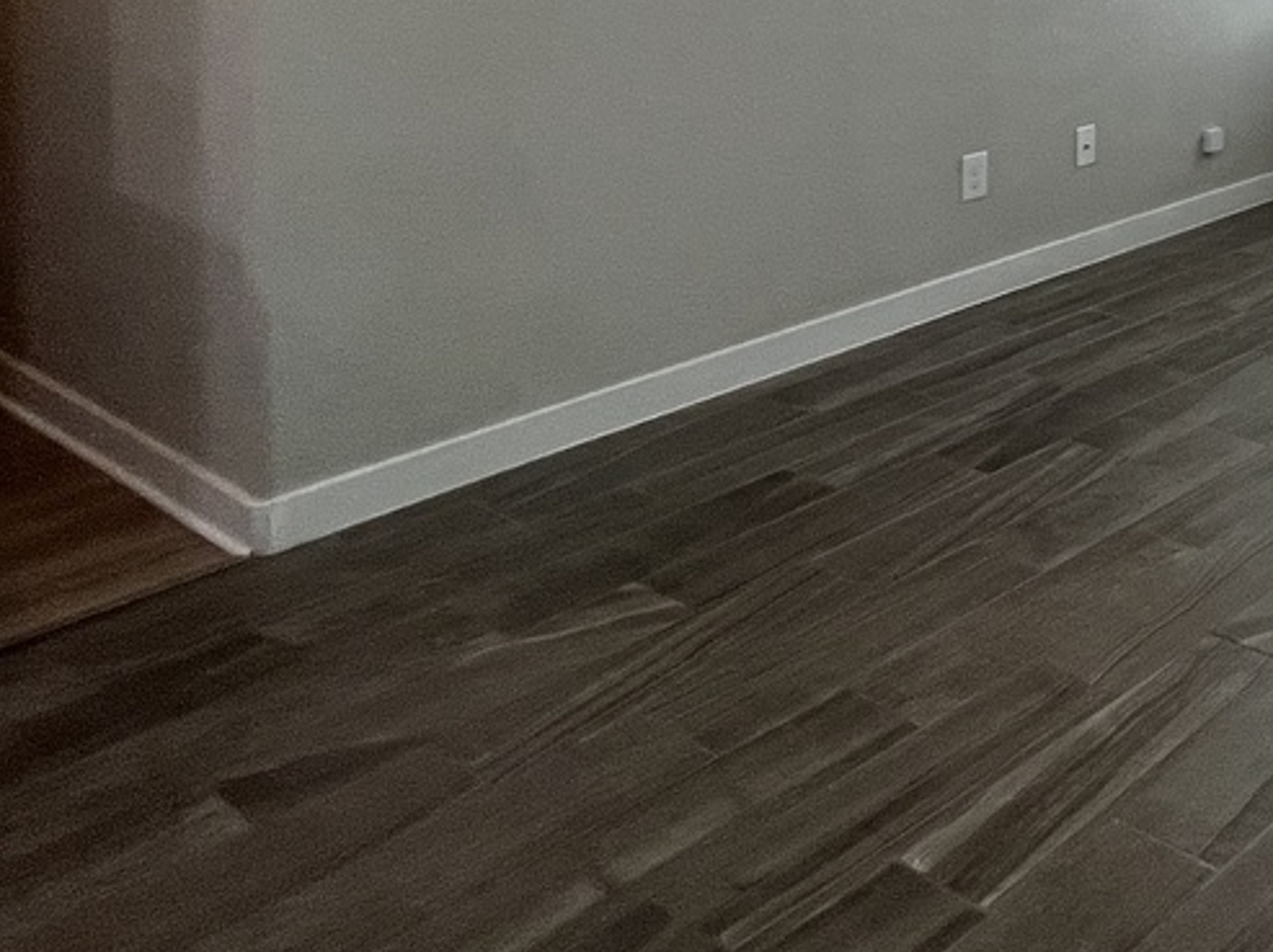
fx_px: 1396
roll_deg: -0.3
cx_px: 1531
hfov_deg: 37.2
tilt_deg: -1.5
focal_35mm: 38
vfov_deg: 32.2
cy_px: -150
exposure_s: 1/120
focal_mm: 1.57
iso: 125
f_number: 1.8
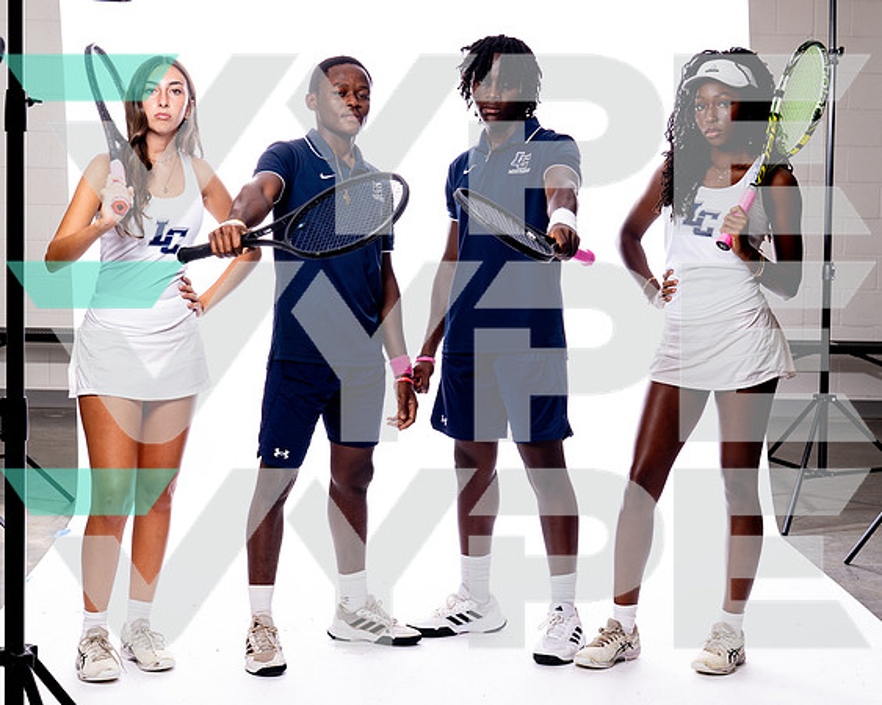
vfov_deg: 20.5
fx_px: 1951
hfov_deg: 25.5
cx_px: 427
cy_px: 316
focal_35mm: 75
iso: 400
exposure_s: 1/250
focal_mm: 50
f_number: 8
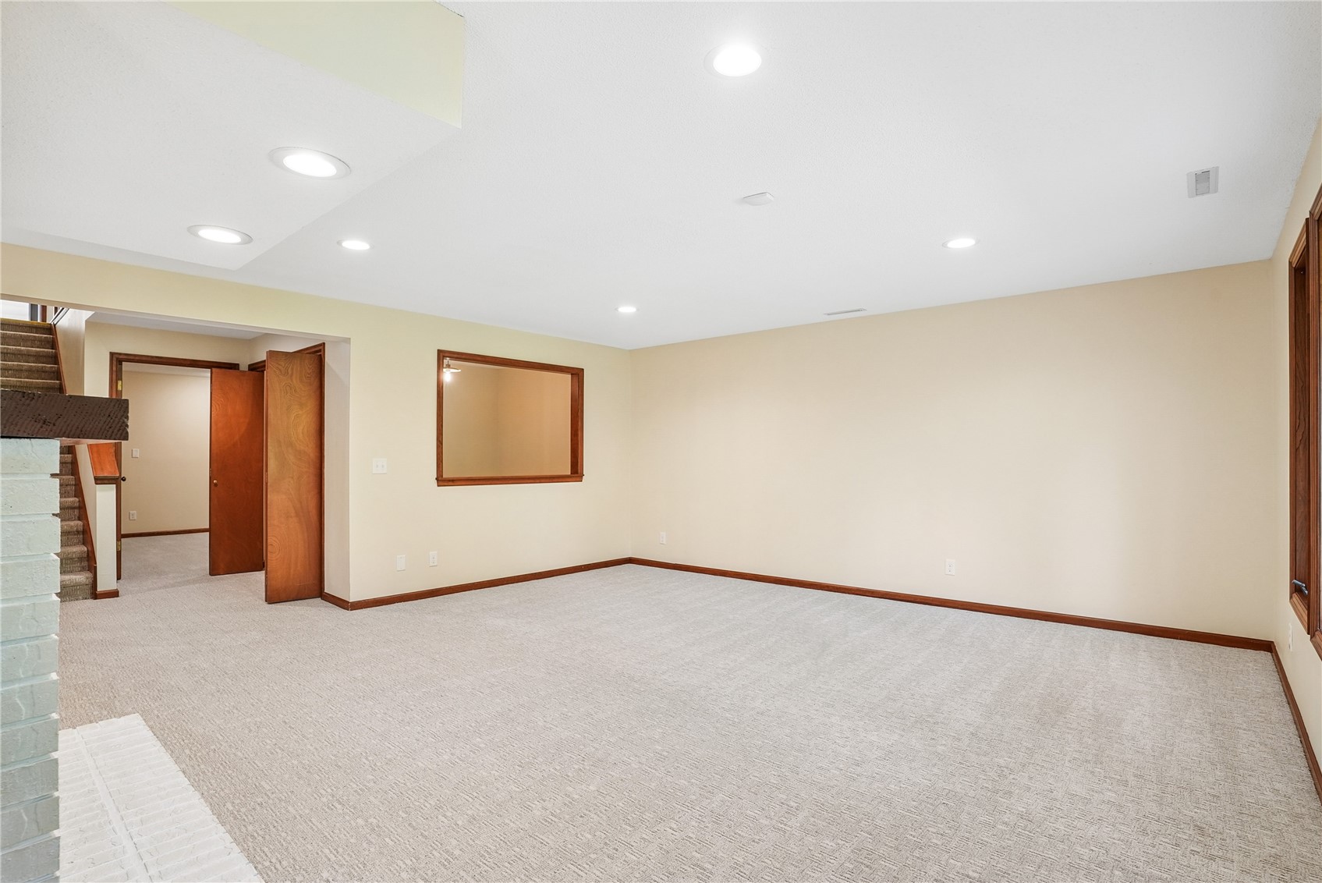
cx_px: 661
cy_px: 442
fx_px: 625
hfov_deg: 93.2
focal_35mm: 17
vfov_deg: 70.5
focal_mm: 17
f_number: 9
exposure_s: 1/15
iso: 400
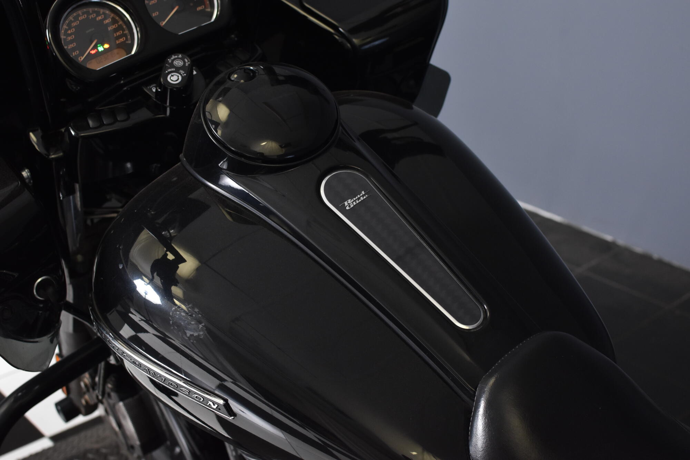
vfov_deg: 25.7
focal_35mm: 52
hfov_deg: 37.9
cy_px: 230
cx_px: 345
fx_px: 1006
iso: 800
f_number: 4.5
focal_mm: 35
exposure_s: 1/160
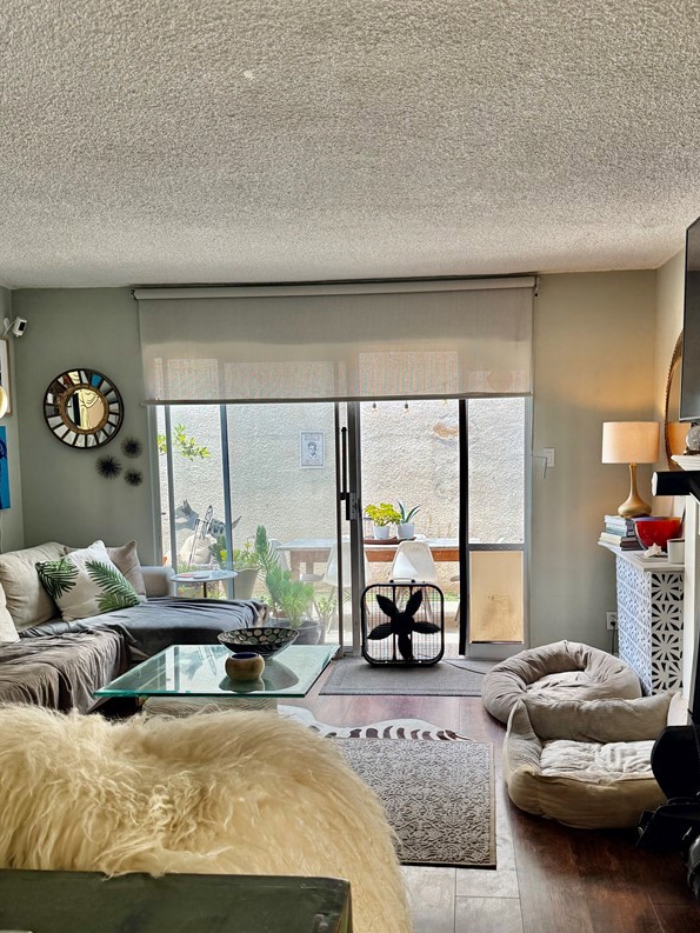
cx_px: 398
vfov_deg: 58.2
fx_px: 836
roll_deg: -0.3
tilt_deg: -3.8
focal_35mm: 31
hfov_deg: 45.3
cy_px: 524
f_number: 1.78
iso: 100
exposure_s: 1/303
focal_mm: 6.76
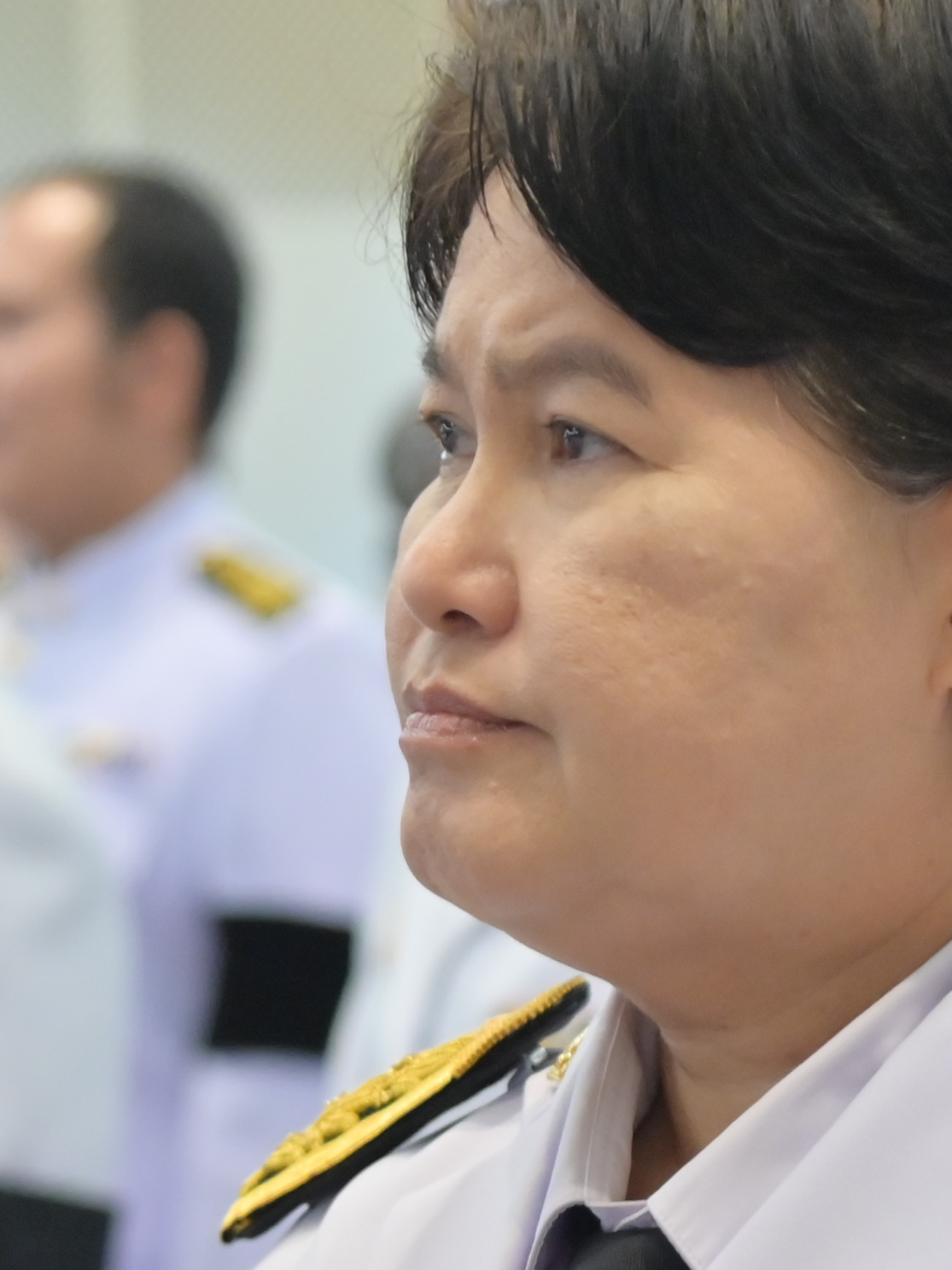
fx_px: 9315
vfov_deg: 7.8
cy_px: 861
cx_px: 602
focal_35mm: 254
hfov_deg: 5.8
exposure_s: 1/160
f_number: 4
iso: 2000
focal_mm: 65
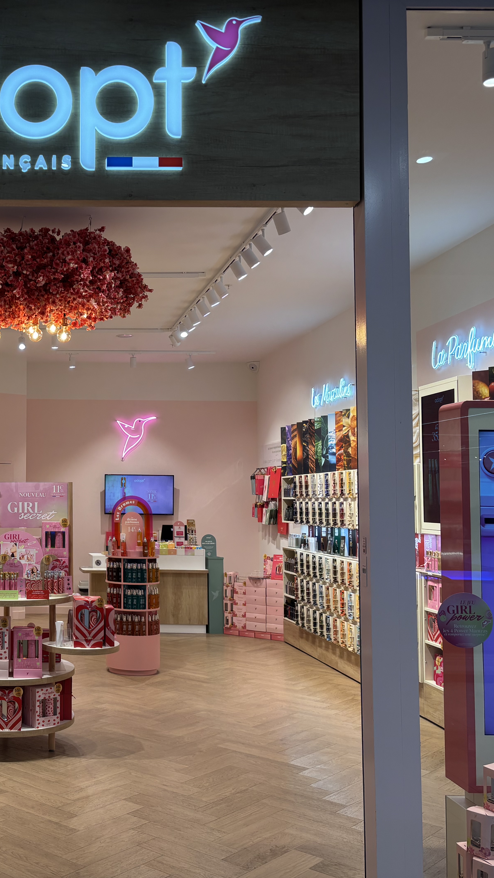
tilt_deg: +3.5
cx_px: 24
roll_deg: -0.2
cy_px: 440
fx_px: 885
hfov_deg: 29.5
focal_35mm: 38
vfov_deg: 52.8
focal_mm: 5.96
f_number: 1.6
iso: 32
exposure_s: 1/111
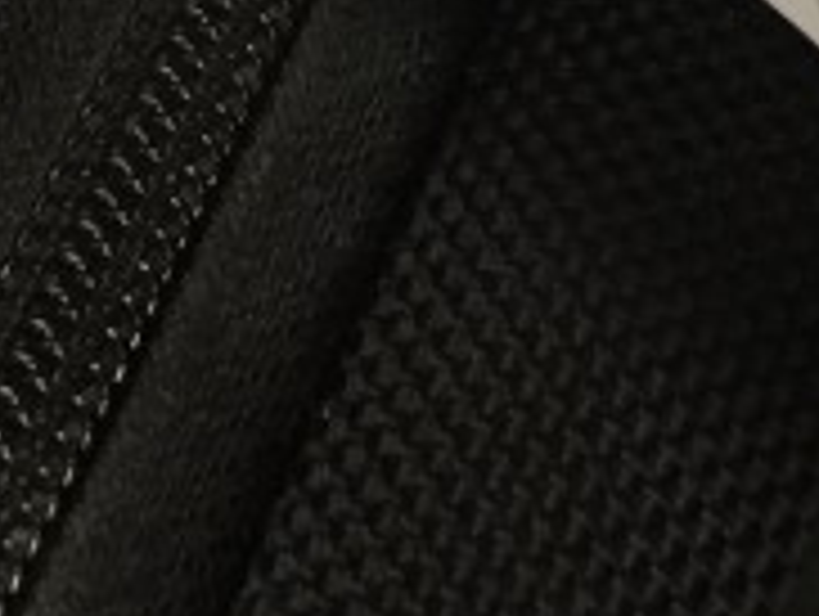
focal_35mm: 163
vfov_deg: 8.8
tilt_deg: -47.0
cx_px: -207
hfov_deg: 11.8
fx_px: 3862
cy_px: -472
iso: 80
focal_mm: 4.15
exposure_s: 1/33
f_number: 2.2
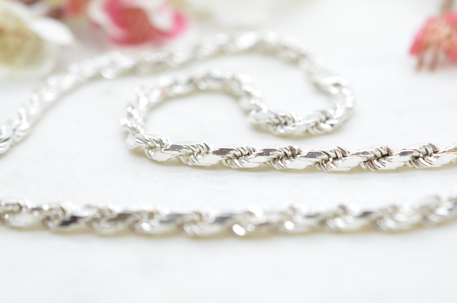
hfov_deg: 33.5
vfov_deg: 22.5
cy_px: 152
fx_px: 760
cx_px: 228
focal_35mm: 60
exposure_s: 1/500
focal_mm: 40
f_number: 6.3
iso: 2500
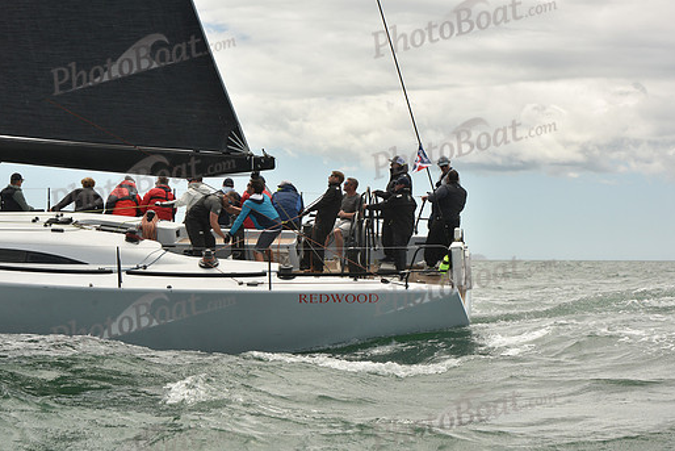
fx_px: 1482
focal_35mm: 79
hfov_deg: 25.7
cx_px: 305
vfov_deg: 17.3
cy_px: 232
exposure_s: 1/800
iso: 320
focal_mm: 70
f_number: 10
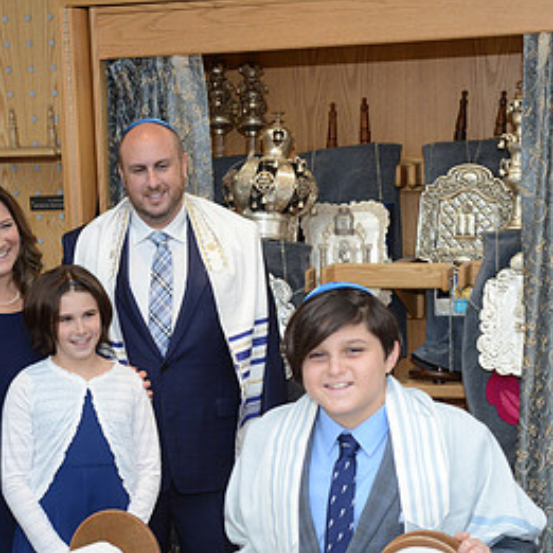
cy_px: 372
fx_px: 1536
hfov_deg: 20.4
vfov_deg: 20.3
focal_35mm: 85
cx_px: 220
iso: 1600
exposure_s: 1/200
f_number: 5.6
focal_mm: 45
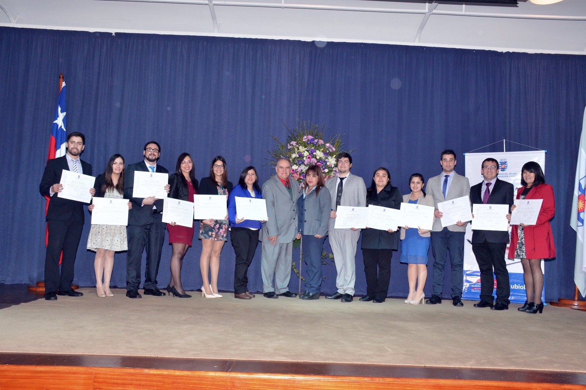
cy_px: 195
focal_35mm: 33
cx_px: 293
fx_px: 537
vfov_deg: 39.9
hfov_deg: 57.3
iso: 800
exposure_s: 1/160
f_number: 7.1
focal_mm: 22
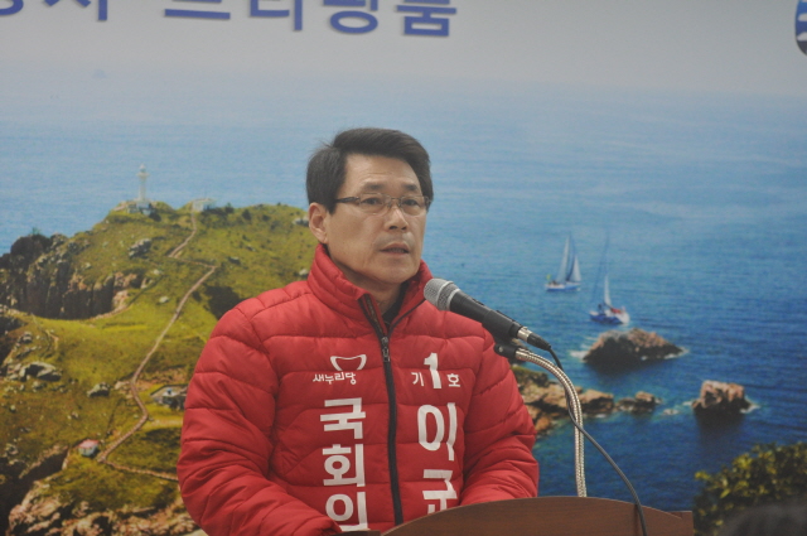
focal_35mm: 105
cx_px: 404
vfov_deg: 13.0
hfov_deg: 19.5
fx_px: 2351
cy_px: 268
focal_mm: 70
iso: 800
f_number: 5
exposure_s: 1/400
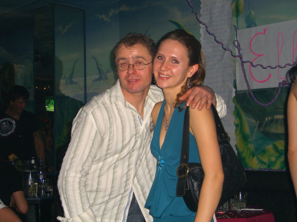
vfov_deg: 25.7
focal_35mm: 57
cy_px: 111
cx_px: 148
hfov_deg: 33.8
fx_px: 489
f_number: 3.6
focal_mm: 11.8
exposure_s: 1/60
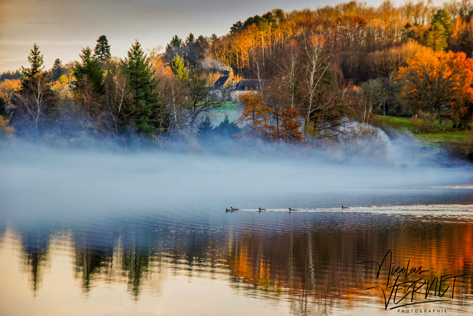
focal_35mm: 138
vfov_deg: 10.0
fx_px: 1815
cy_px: 158
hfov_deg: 14.8
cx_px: 236
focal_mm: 92
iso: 200
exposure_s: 1/125
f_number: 5.6
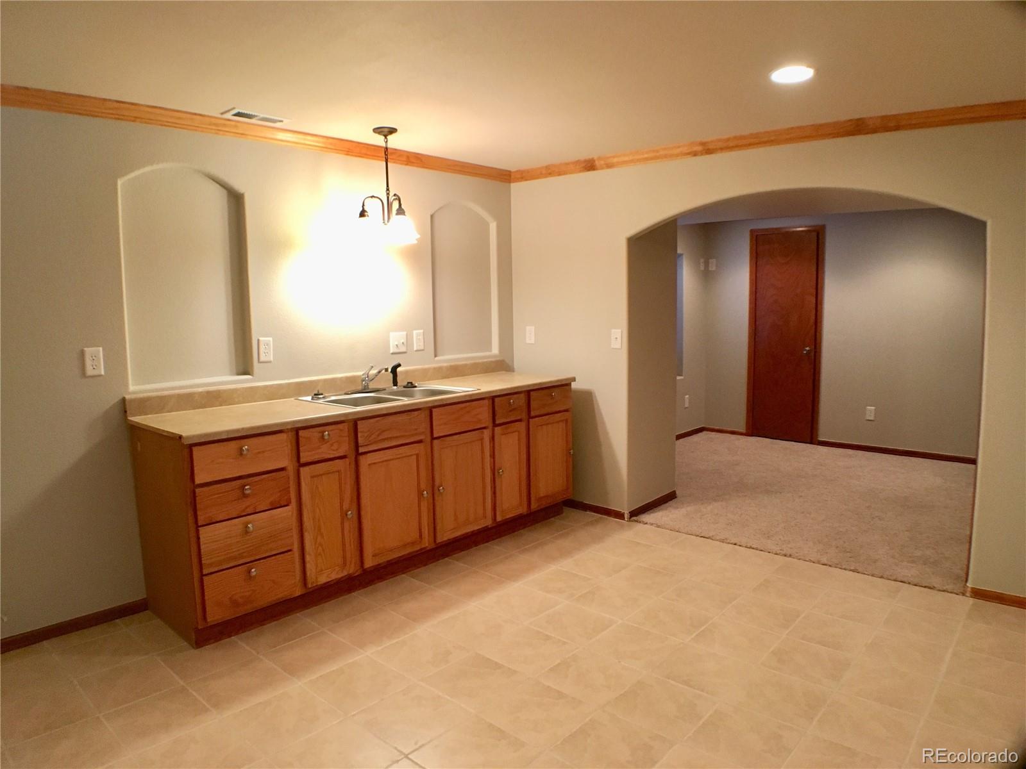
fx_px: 860
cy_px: 384
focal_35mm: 29
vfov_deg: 48.2
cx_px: 513
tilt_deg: -7.7
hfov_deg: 61.7
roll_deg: +0.9
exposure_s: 1/30
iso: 125
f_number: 2.2
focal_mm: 4.15
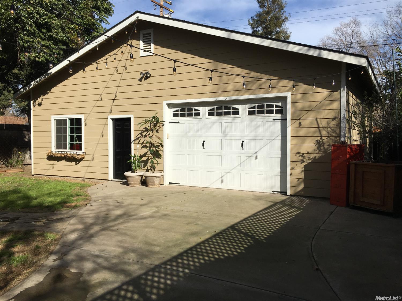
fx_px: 337
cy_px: 150
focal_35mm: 29
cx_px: 201
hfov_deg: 61.7
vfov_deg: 48.2
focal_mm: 4.15
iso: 25
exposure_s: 1/2404
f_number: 2.2
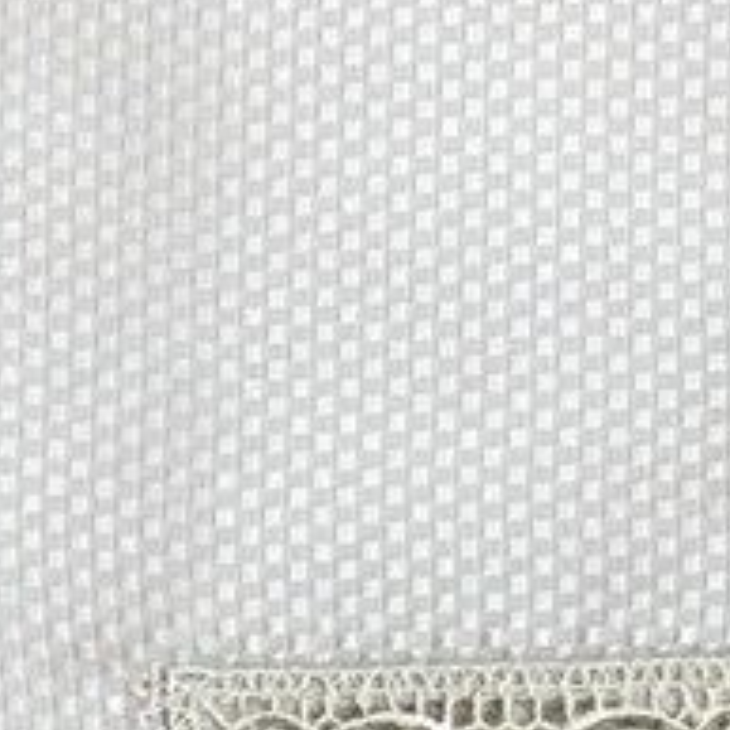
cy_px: 1154
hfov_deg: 7.9
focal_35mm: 213
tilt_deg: -84.4
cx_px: -696
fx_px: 5082
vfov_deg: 8.0
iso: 25
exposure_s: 1/33
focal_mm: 4.15
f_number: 2.2
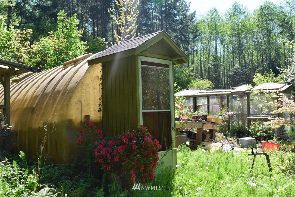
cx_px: 148
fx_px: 295
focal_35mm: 36
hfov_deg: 53.1
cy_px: 98
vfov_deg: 36.9
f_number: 10
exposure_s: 1/250
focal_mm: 24
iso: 400
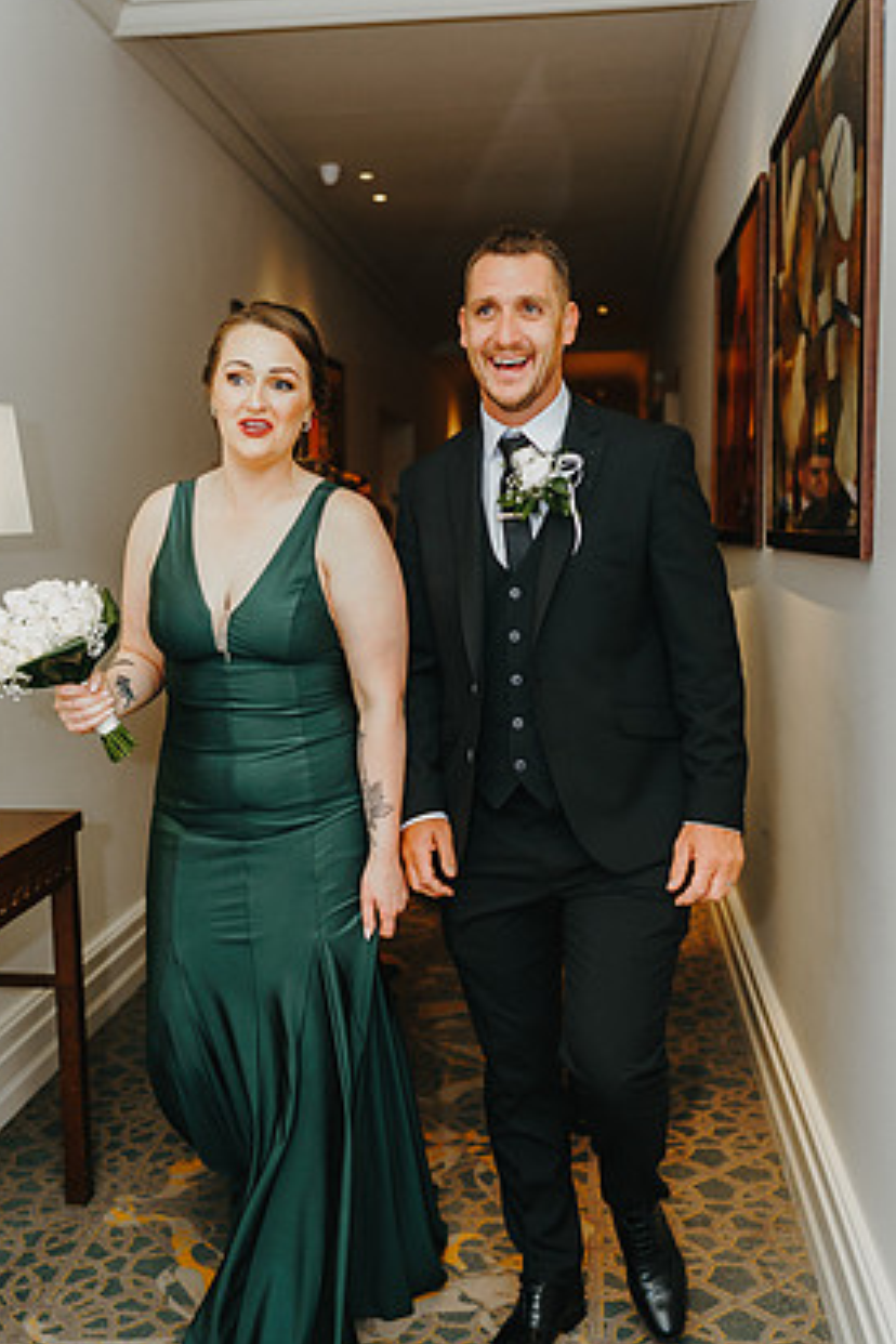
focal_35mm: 38
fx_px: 1419
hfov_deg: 35.0
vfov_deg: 50.7
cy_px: 708
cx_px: 412
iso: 1000
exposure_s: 1/200
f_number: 2.2
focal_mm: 35
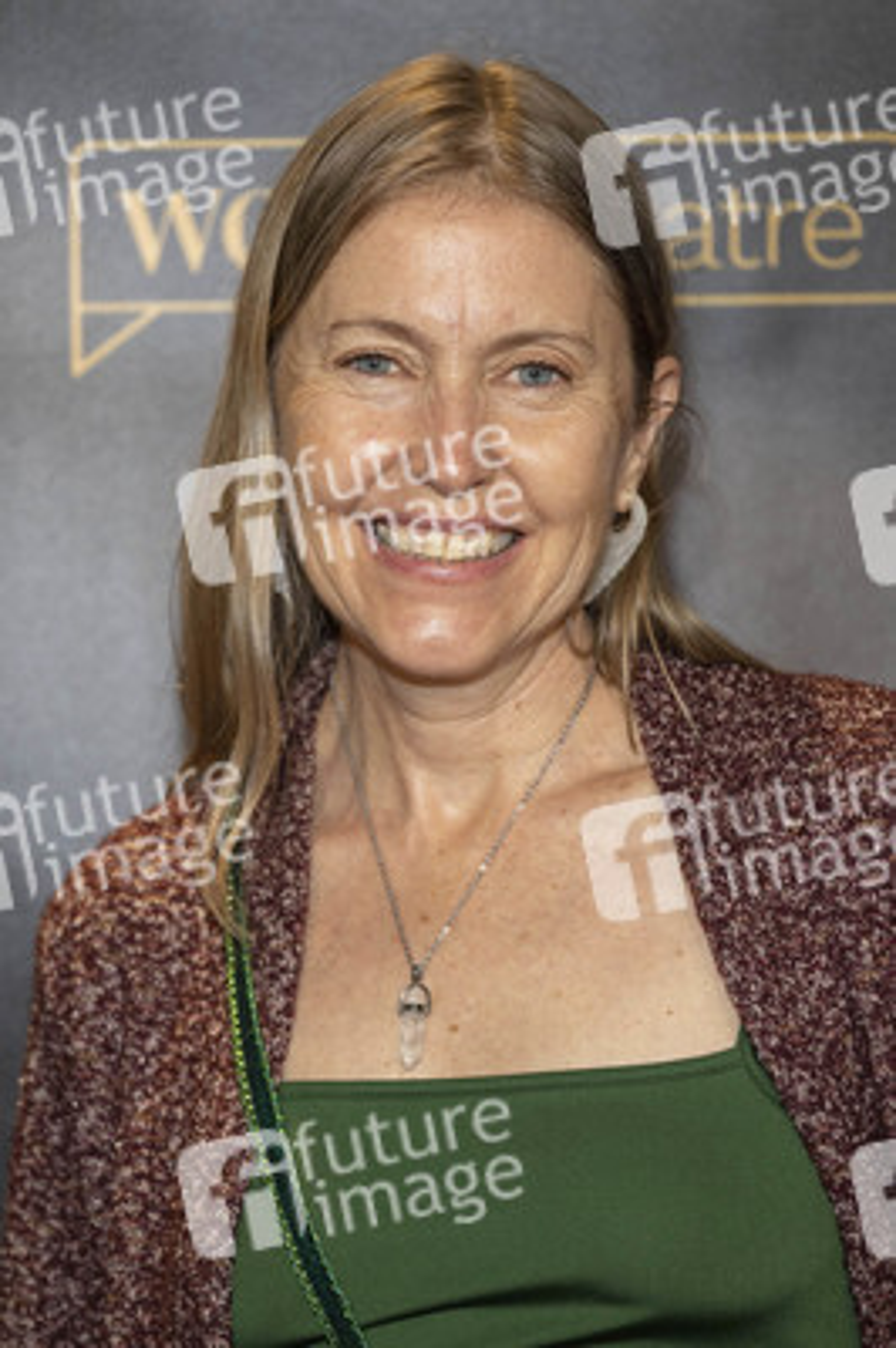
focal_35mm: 115
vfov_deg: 17.8
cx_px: 448
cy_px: 674
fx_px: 4300
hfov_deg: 11.9
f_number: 4
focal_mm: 115
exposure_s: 1/250
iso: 800
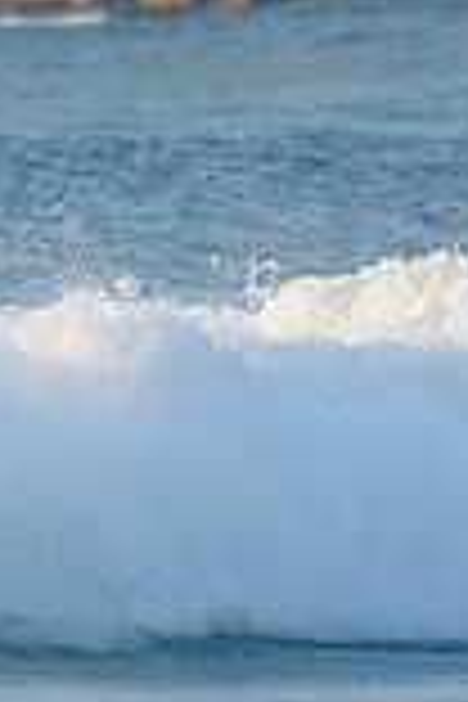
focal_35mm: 2281
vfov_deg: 0.9
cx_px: -929
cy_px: 31
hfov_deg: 0.6
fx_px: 44476
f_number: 5.6
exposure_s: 1/2000
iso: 720
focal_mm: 500
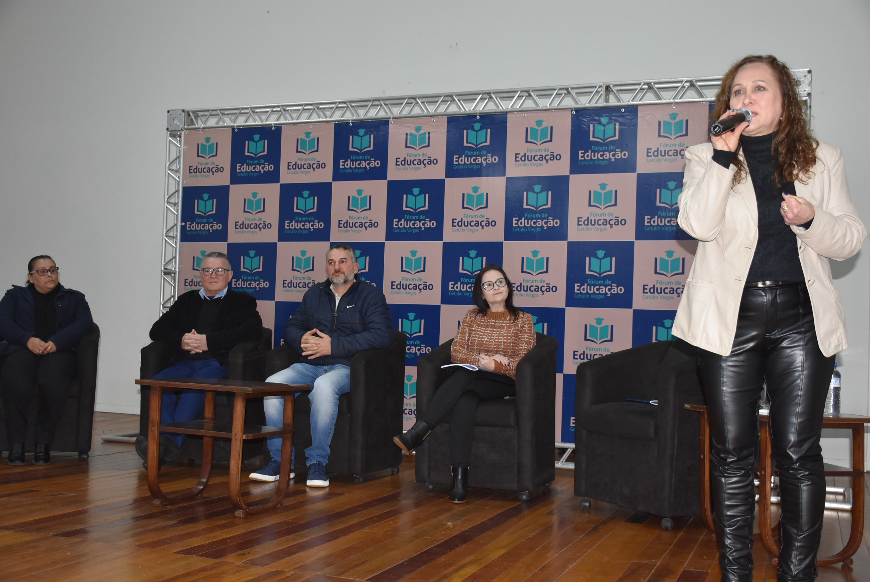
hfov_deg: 49.5
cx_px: 435
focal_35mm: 39
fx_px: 943
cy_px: 291
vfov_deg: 34.3
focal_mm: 26
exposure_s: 1/60
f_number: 3.8
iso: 1100
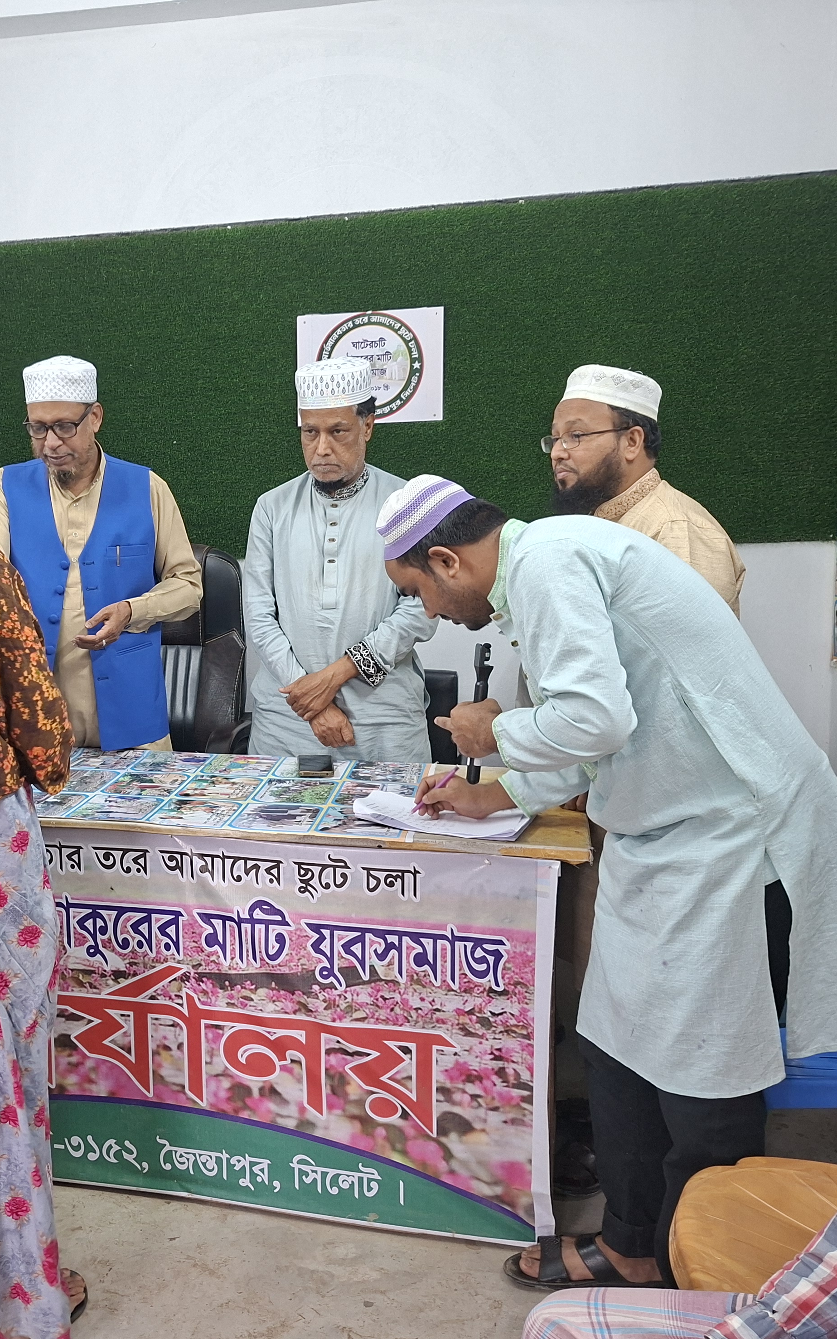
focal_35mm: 33
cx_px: 144
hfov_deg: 36.7
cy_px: 678
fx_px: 1204
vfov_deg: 58.1
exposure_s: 1/50
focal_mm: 5.54
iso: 160
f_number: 1.8
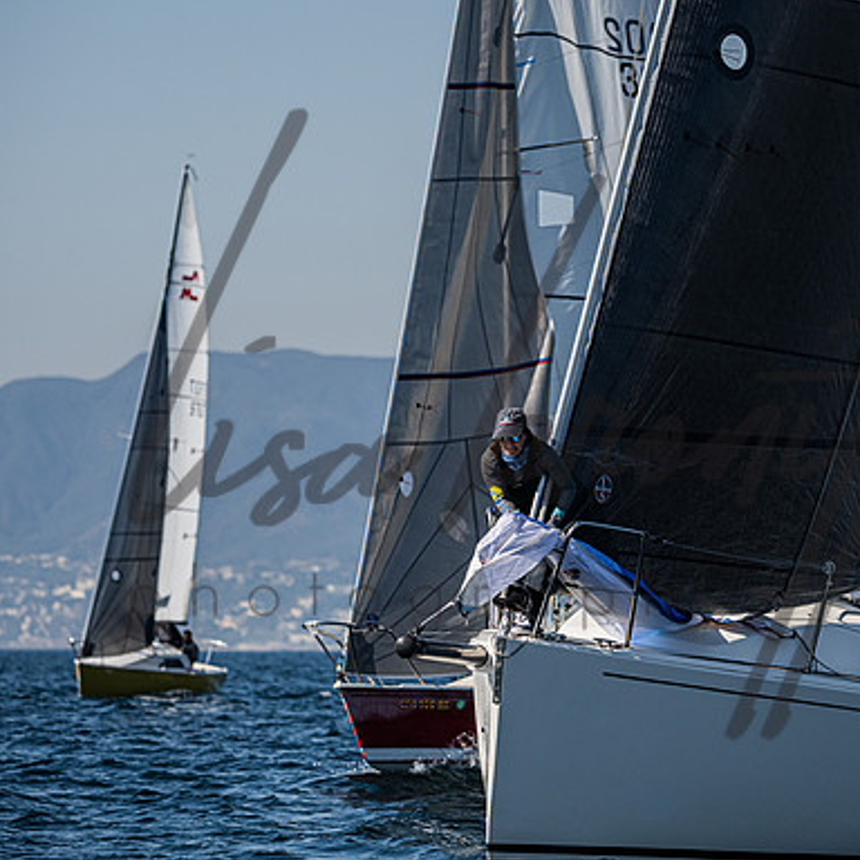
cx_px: 564
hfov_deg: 6.2
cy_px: 371
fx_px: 7898
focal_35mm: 281
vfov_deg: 6.2
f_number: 5
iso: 400
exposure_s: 1/5000
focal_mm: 185
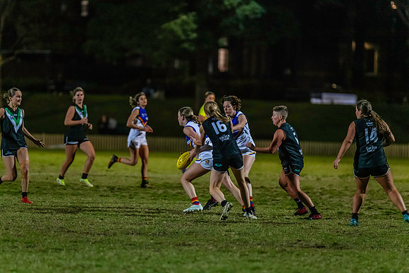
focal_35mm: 240
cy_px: 136
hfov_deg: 8.6
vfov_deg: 5.7
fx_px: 2727
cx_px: 204
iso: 10000
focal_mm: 240
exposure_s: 1/1000
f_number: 2.8
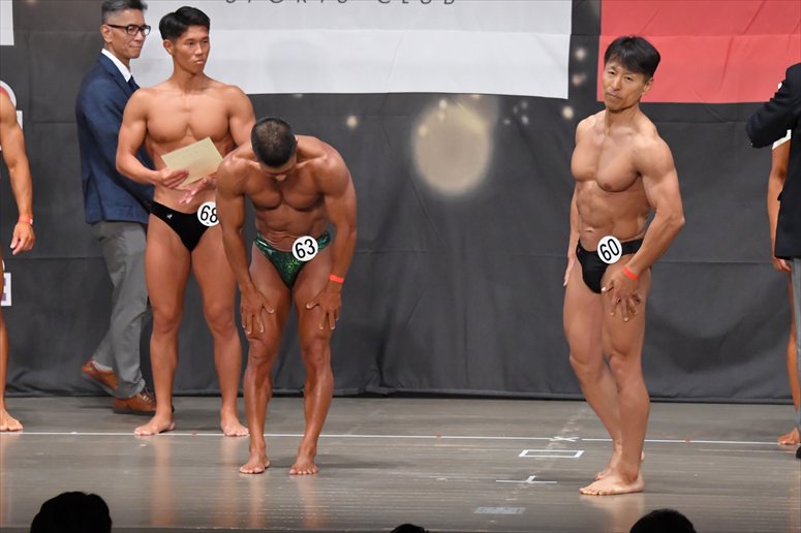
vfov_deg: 6.8
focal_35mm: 202
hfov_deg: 10.2
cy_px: 266
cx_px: 400
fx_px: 4492
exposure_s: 1/400
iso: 6400
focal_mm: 135
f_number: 5.6
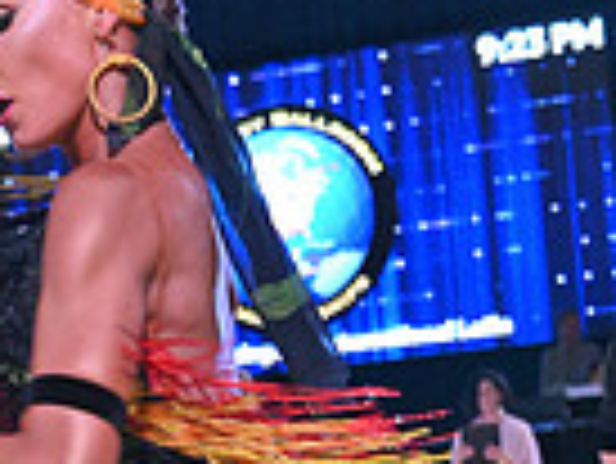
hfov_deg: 12.5
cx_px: -52
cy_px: 734
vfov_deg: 9.3
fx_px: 2761
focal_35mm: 155
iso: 4000
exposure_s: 1/400
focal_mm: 38
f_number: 5
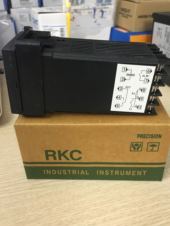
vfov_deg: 56.8
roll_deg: +0.8
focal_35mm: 32
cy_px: 116
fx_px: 210
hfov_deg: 44.1
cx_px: 90
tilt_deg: -30.8
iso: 320
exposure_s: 1/17
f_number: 2.2
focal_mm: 4.15
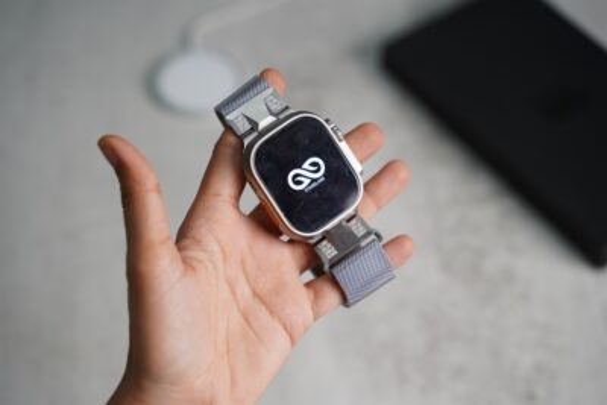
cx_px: 304
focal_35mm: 75
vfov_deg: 18.2
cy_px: 202
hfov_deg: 27.0
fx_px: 1265
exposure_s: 1/160
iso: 1250
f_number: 4
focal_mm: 75
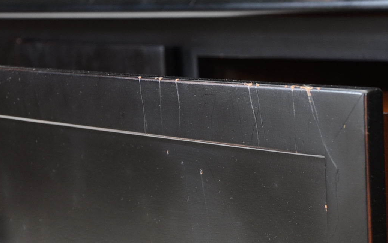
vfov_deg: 10.1
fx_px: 1345
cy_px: 301
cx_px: 416
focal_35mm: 127
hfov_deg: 16.0
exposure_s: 1/160
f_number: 5.6
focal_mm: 35
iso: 250
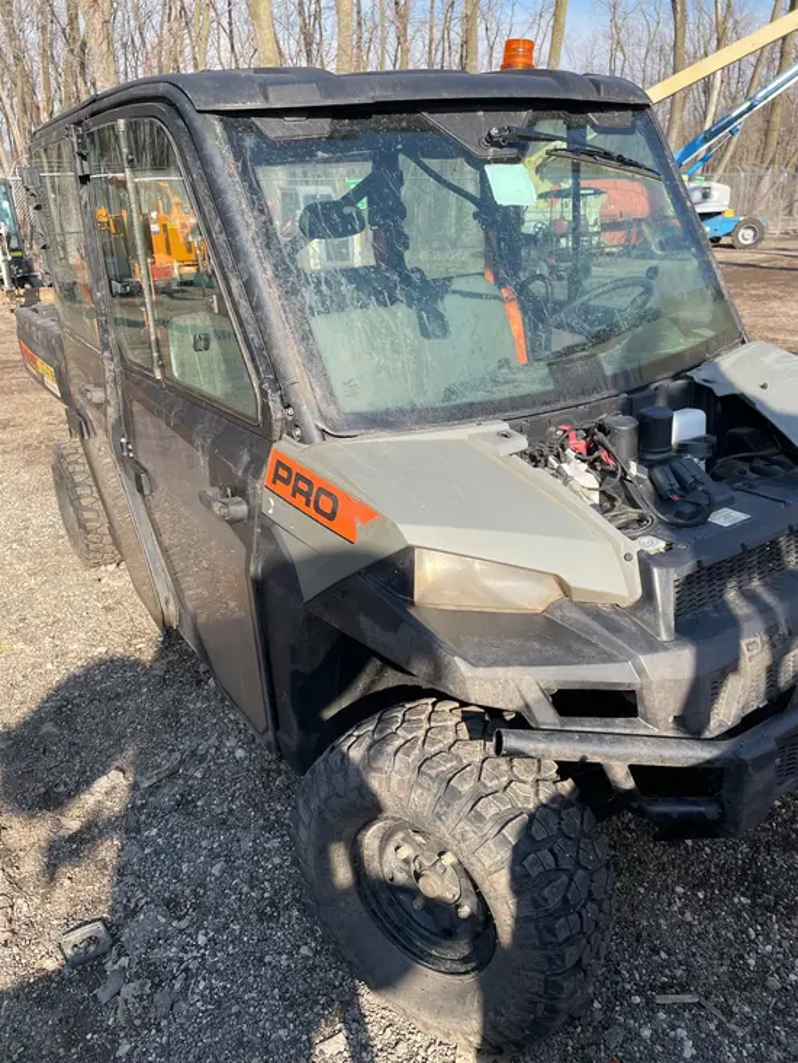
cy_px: 532
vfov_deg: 67.3
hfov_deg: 53.1
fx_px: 799
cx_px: 399
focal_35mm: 26
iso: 32
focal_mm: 4.2
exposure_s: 1/1383
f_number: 1.6
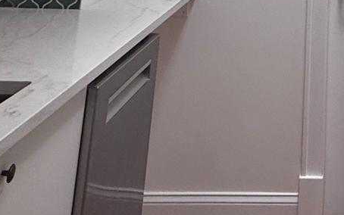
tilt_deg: +17.5
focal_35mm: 67
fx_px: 628
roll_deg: -1.6
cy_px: -311
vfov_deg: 13.6
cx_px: 344
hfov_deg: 28.7
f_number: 2.2
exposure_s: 1/254
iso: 64
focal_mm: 2.22
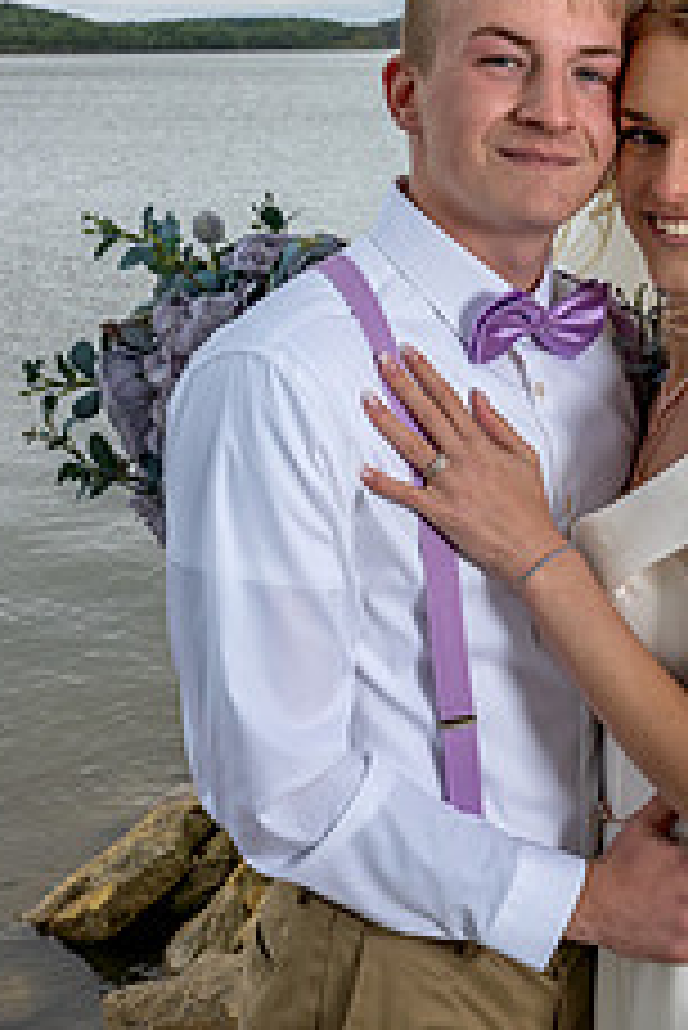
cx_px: 535
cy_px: 657
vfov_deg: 33.7
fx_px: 1689
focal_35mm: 59
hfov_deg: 22.8
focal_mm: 30
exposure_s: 1/250
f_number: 8
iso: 100
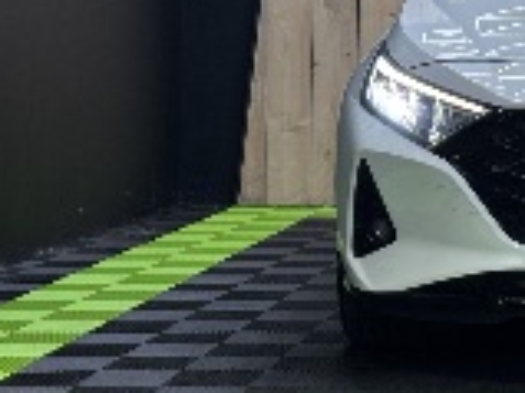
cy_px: -59
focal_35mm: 136
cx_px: 664
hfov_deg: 14.0
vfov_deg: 10.7
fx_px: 2061
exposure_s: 1/100
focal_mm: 5.96
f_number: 1.6
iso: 25
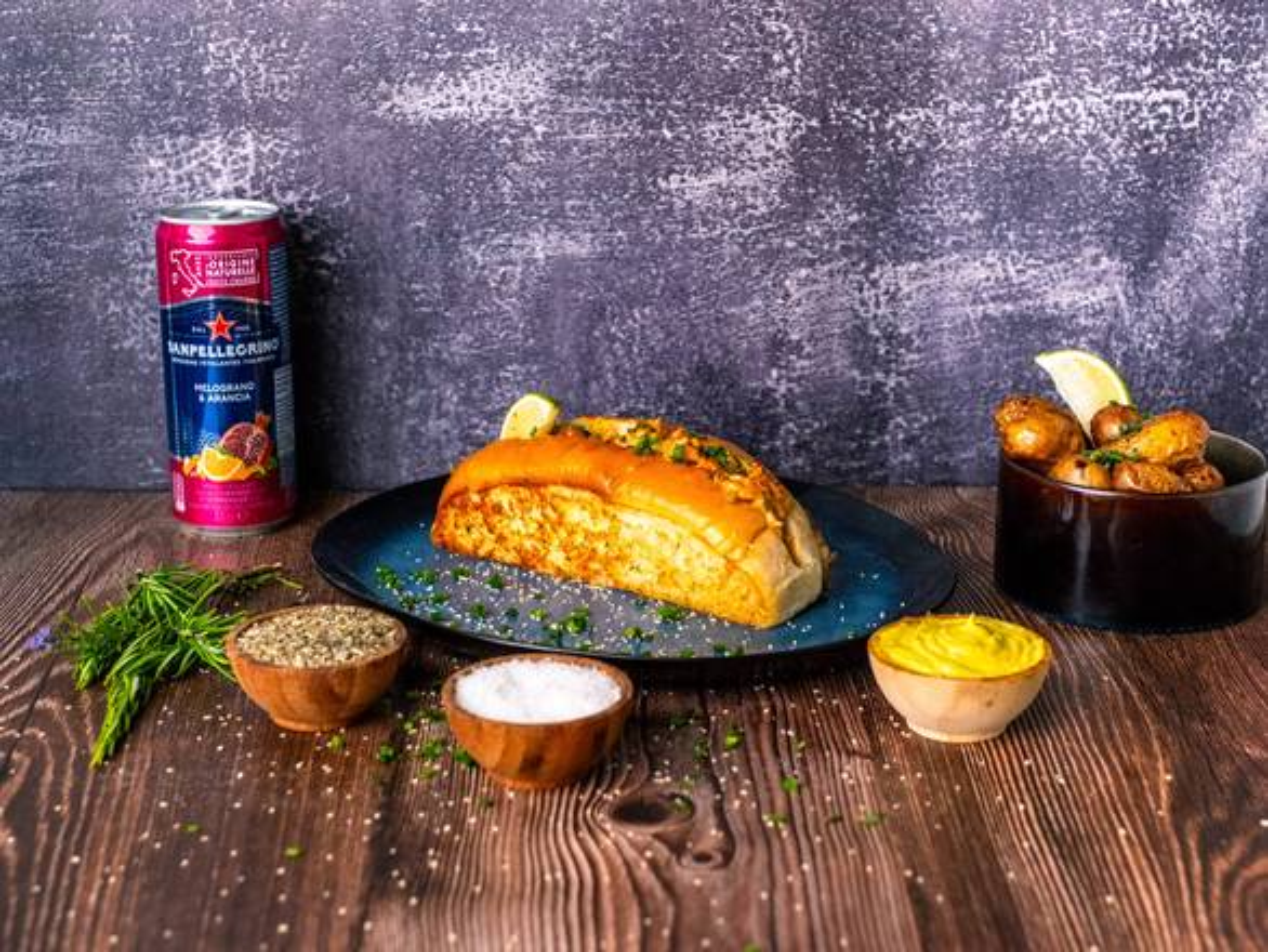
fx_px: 2101
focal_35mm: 57
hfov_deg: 33.6
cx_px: 661
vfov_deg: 25.5
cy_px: 476
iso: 1000
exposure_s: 1/250
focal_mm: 35
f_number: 4
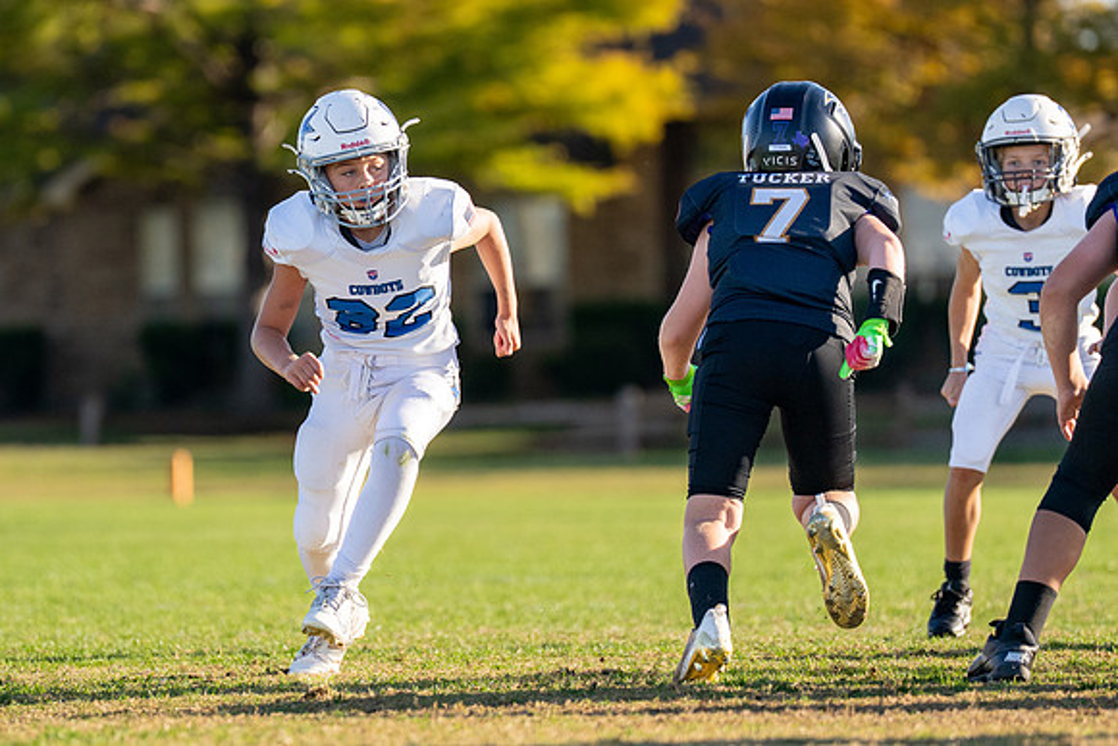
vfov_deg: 3.4
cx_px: 380
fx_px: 12598
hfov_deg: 5.1
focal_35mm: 406
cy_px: 338
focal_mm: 200
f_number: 2.8
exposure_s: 1/3200
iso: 320
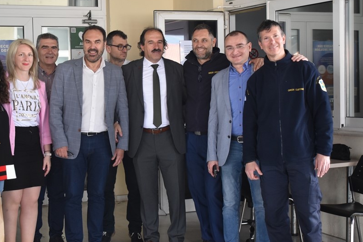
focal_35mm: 73
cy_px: 127
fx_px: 736
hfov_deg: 27.6
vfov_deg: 18.7
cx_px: 131
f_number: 4.8
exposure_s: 1/125
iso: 1100
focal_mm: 38
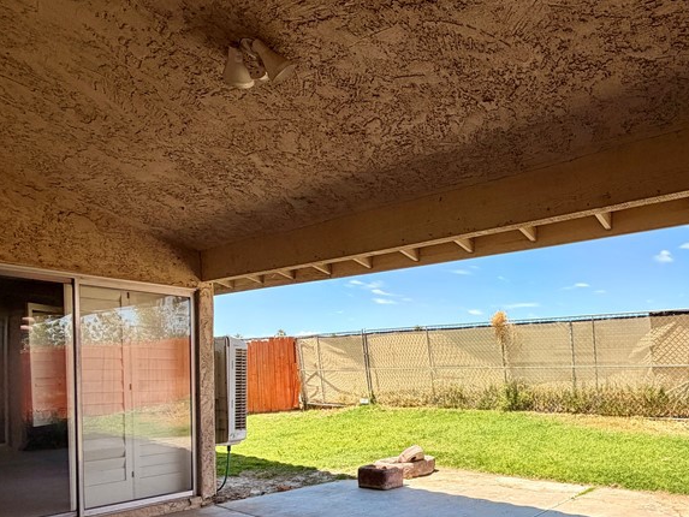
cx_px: 534
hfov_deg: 64.3
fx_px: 498
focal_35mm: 25
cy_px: 384
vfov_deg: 52.6
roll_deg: +0.8
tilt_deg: -1.9
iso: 40
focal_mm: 2.22
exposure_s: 1/734
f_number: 2.2
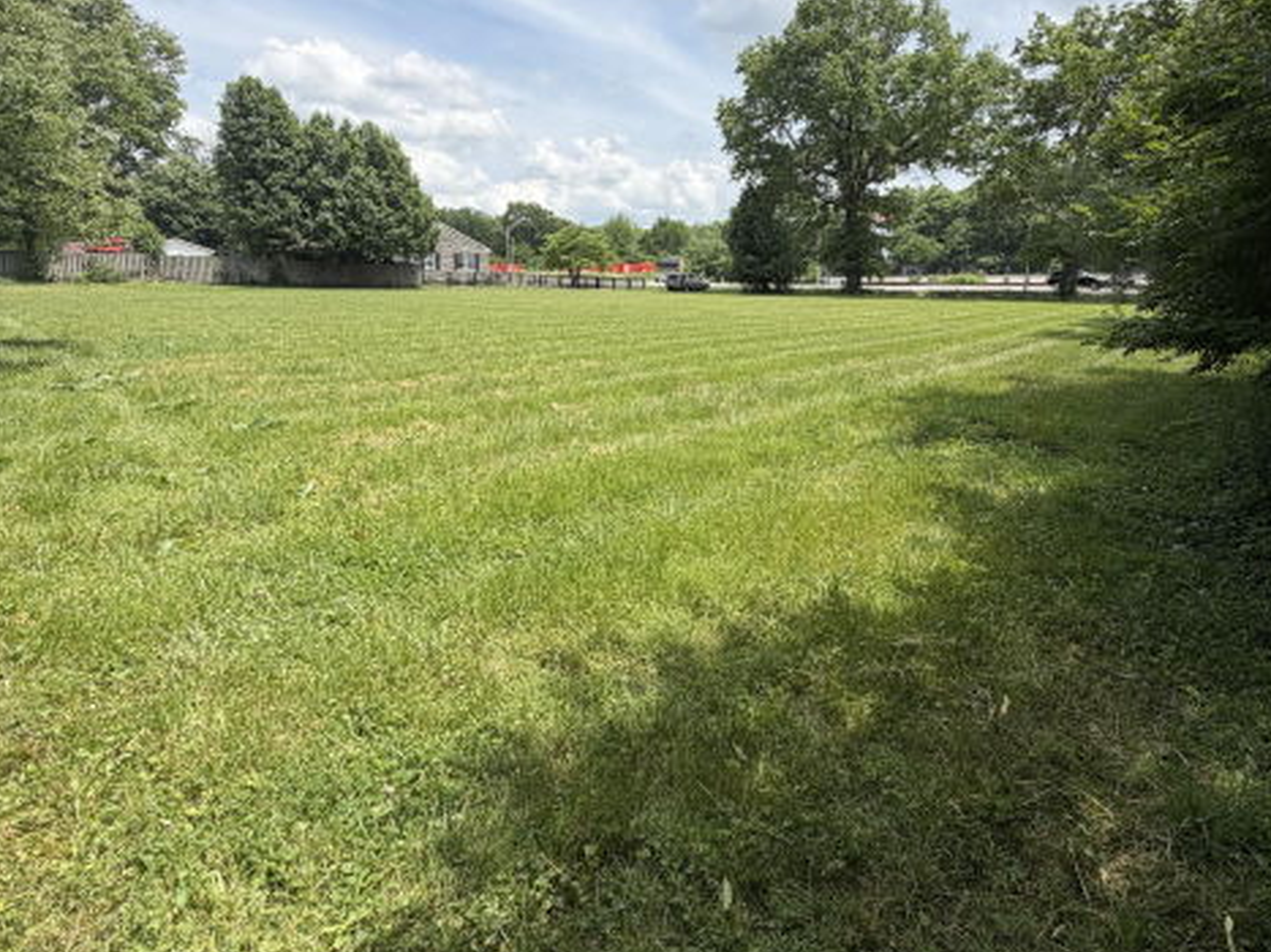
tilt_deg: -7.7
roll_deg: +0.7
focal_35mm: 20
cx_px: 682
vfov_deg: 65.4
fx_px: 734
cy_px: 386
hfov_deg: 81.6
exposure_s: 1/770
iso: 25
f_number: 2.2
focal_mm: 2.22
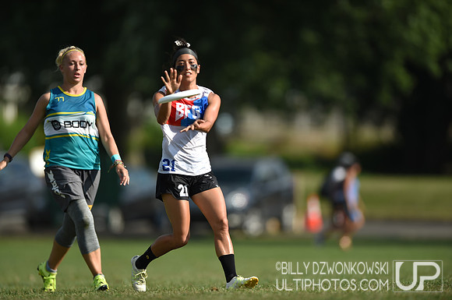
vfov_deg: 3.4
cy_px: 150
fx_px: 5015
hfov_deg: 5.2
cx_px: 226
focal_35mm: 400
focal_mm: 400
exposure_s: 1/1000
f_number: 2.8
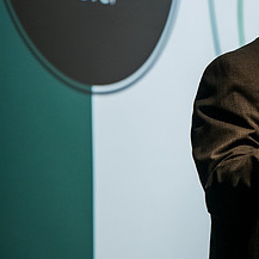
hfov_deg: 4.5
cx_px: 344
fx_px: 3276
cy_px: 58
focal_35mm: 387
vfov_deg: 4.5
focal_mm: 170
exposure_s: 1/640
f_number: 3.5
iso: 1600
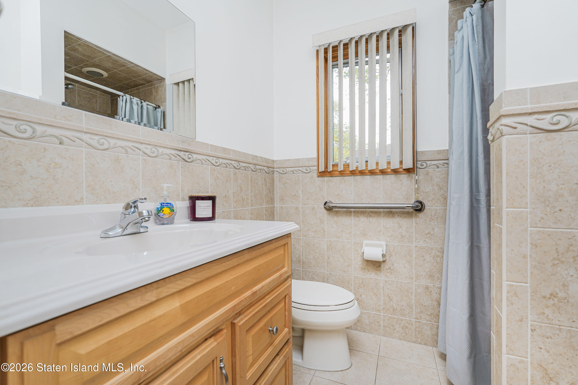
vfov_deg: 73.7
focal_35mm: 16
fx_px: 257
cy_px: 192
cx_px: 289
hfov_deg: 96.7
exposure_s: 1/50
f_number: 5
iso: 64
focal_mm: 16
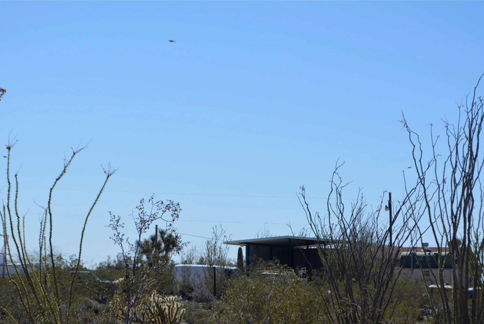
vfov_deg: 12.6
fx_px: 1462
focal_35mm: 109
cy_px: 213
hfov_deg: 18.8
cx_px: 232
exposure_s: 1/2000
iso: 400
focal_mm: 55
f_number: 8
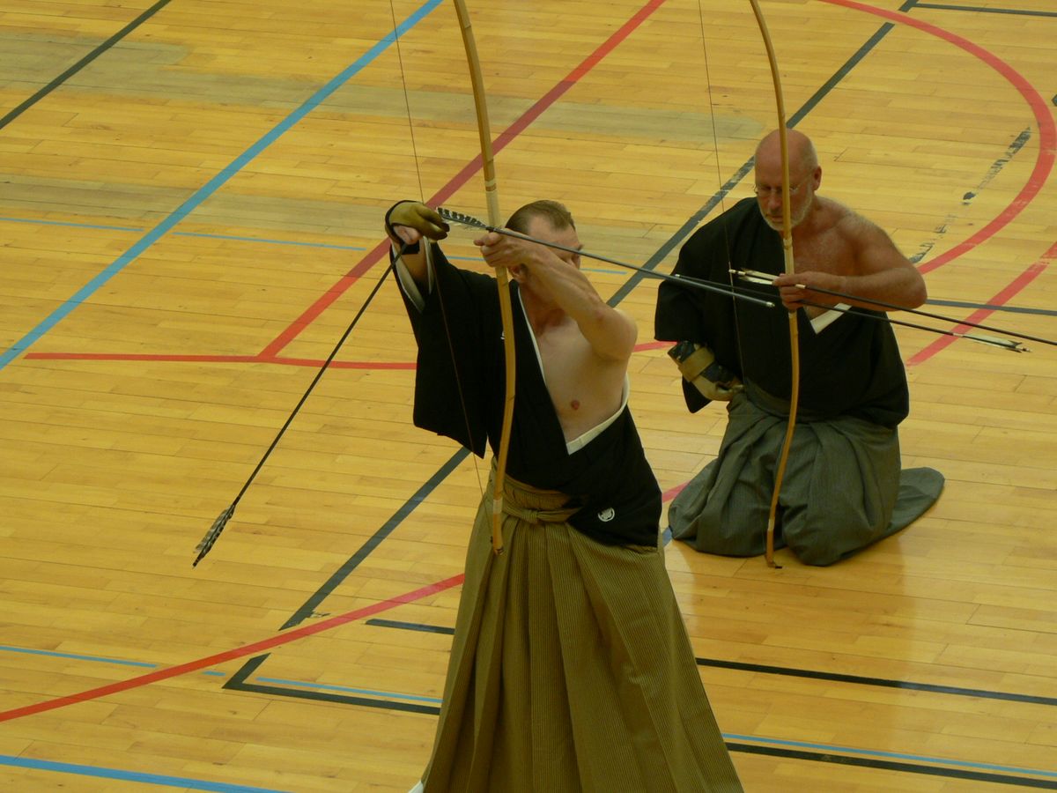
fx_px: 6138
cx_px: 528
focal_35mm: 201
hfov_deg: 9.8
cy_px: 396
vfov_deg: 7.4
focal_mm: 33.5
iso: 100
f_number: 3.3
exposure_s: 1/25
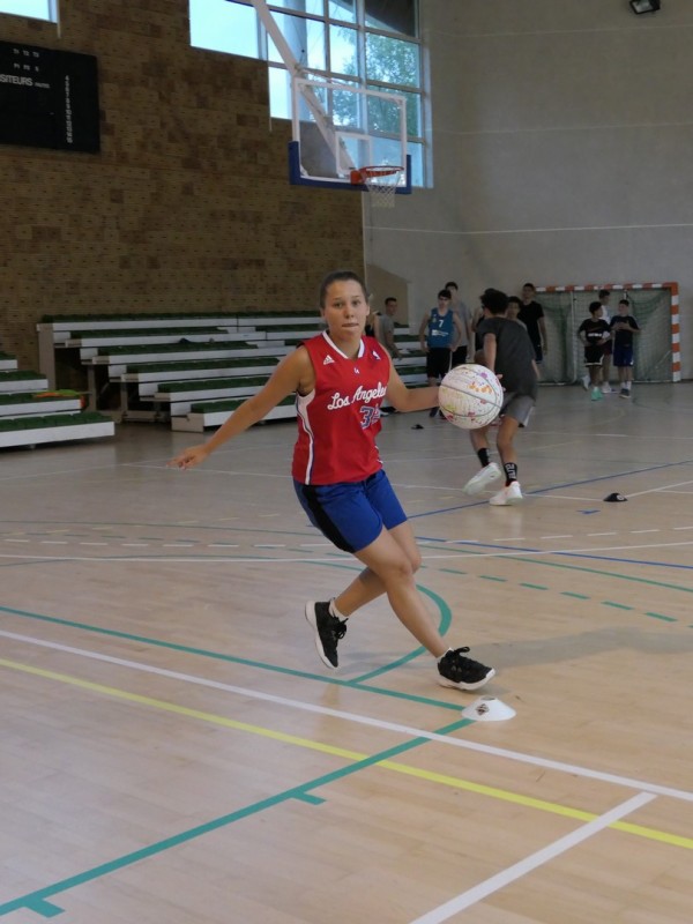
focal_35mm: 49
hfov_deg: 29.7
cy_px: 462
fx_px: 1308
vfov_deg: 38.9
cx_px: 346
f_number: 2.8
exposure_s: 1/500
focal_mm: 16.6
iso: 3200
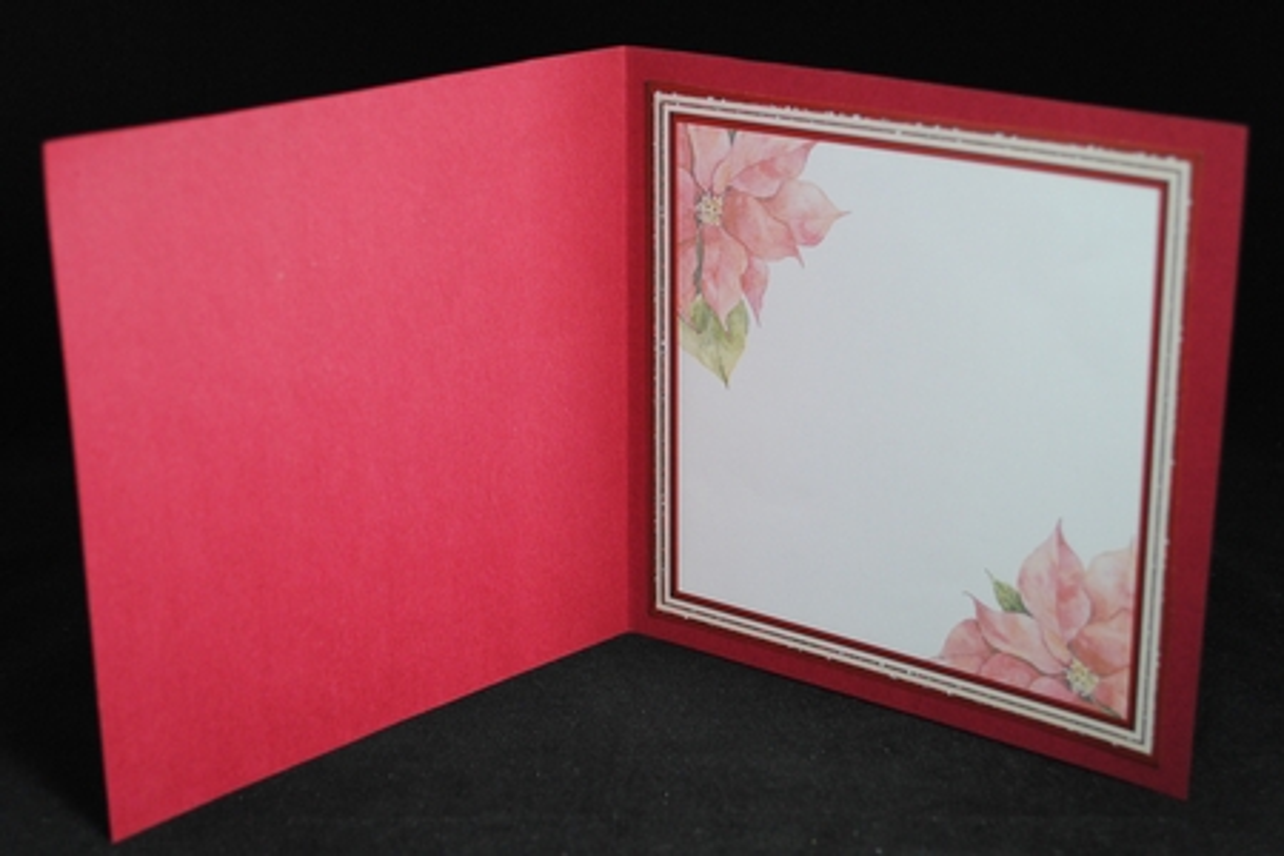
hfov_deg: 38.9
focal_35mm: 51
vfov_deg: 26.5
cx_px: 642
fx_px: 1819
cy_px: 428
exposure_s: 1/30
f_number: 5
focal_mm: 34
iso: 500
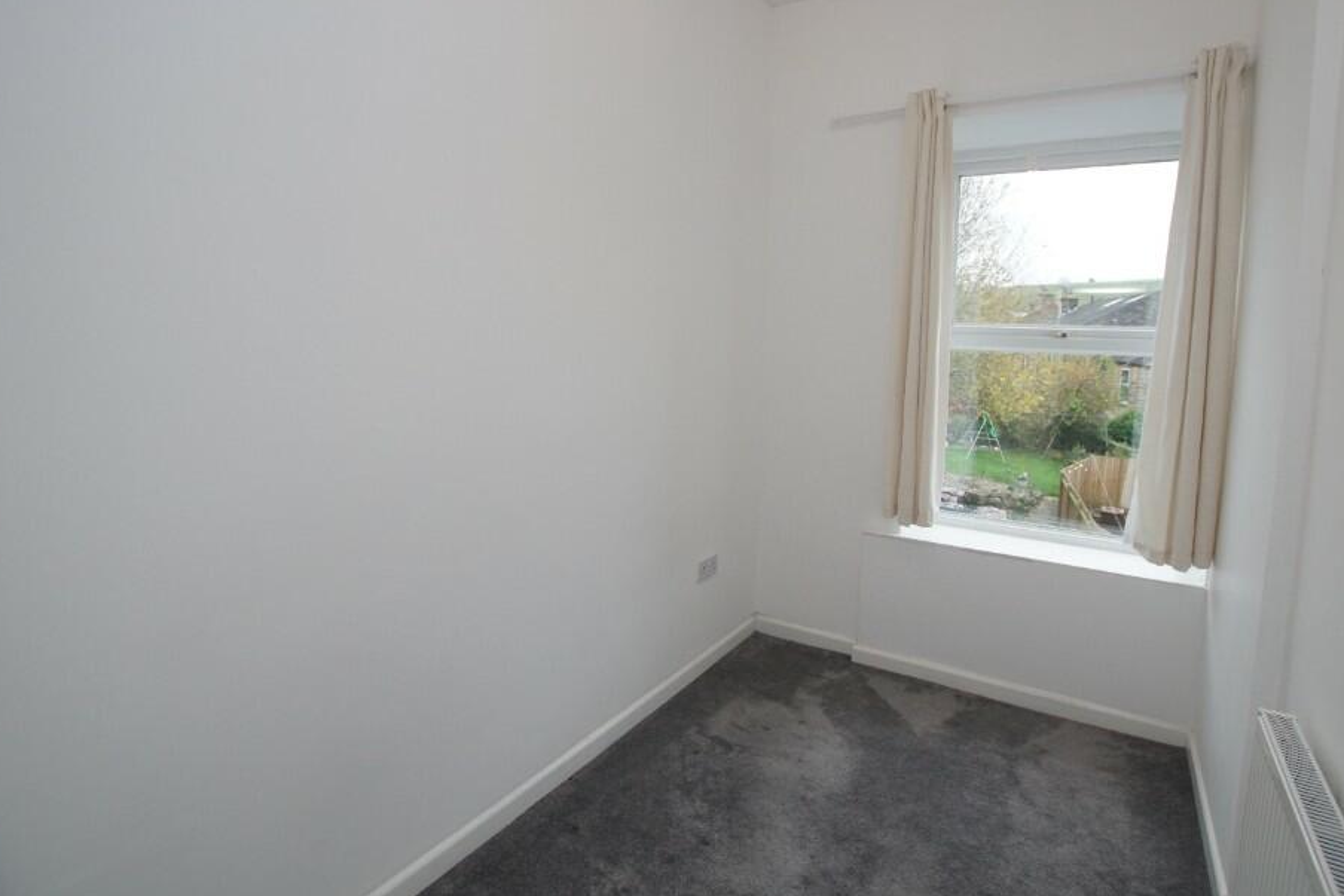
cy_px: 467
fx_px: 635
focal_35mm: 17
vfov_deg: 70.4
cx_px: 739
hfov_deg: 93.0
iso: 640
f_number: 4
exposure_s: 1/160
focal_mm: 10
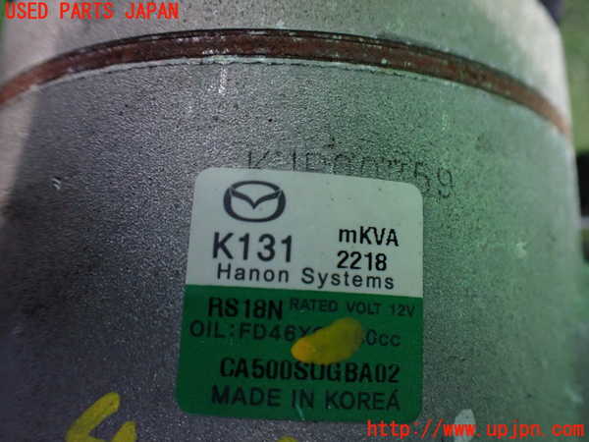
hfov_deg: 60.0
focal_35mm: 30
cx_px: 294
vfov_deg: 46.8
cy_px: 221
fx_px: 510
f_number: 2.3
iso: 800
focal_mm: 5.4
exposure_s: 1/50
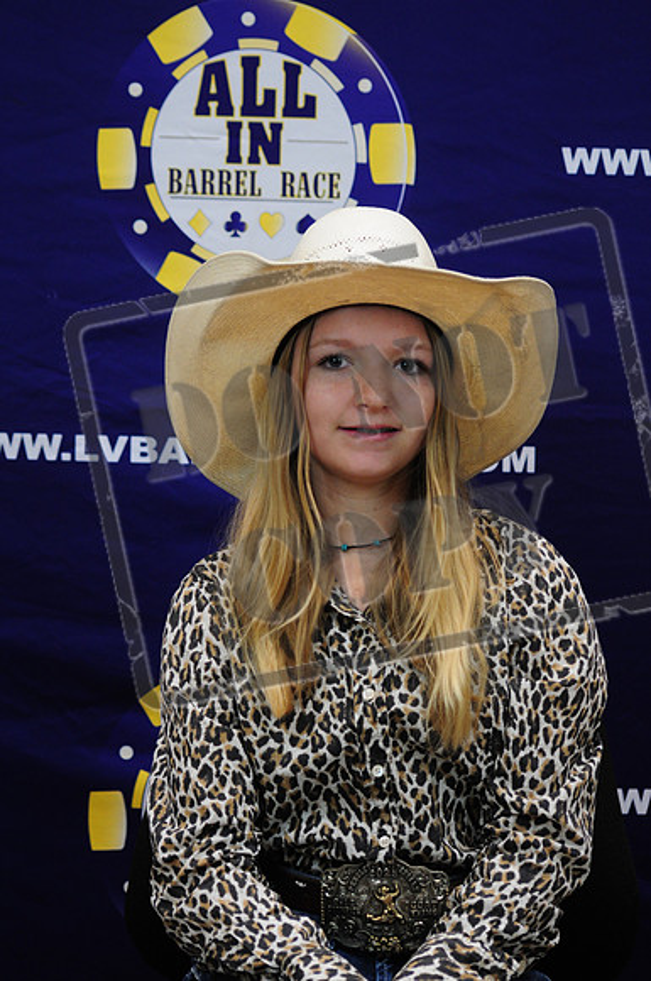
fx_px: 3346
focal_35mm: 123
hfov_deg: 11.1
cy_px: 490
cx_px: 326
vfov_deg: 16.7
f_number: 4
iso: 640
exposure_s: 1/125
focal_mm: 82
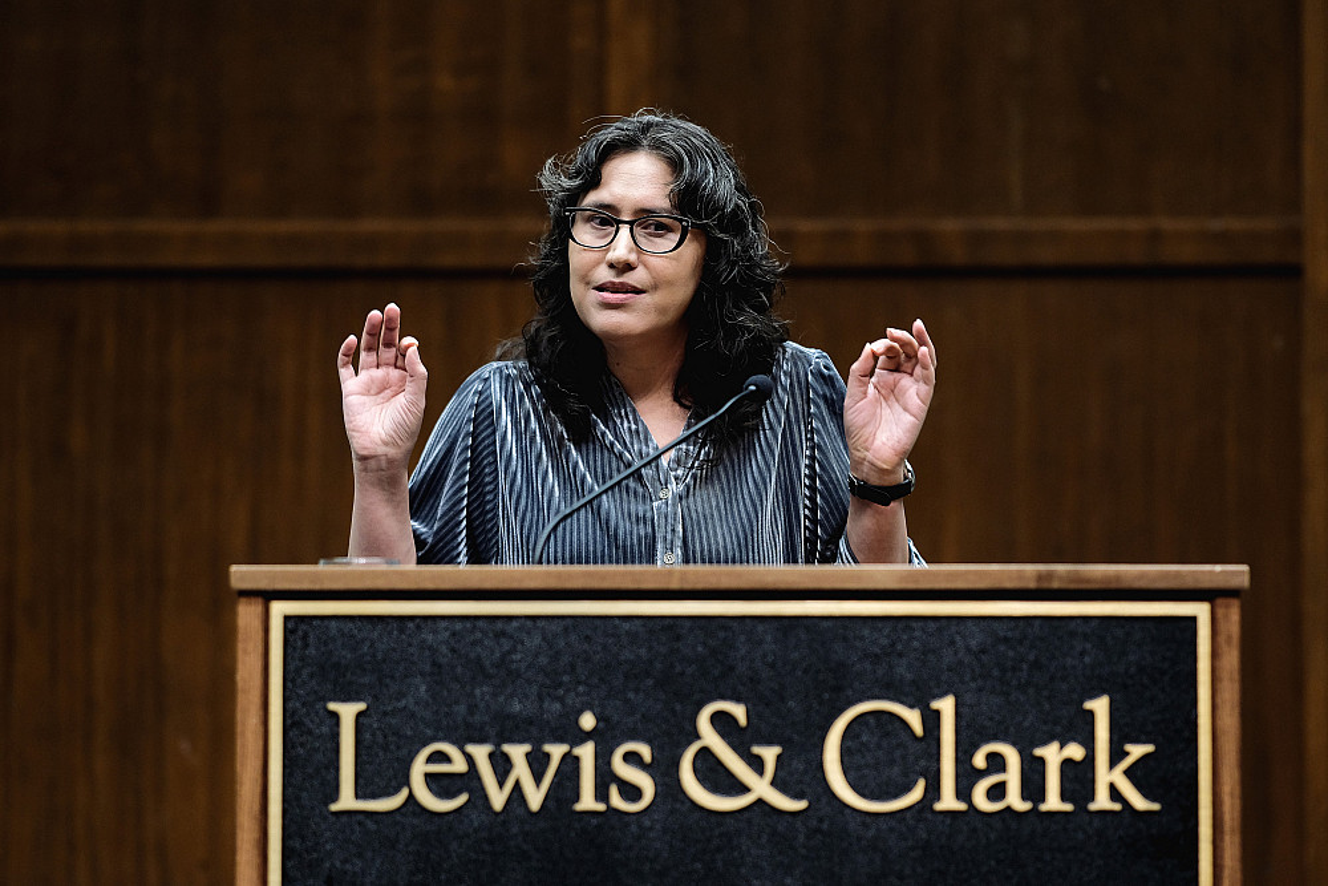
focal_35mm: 135
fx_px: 4980
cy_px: 443
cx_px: 664
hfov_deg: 15.2
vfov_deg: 10.2
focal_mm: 90
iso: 1250
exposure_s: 1/125
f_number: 2
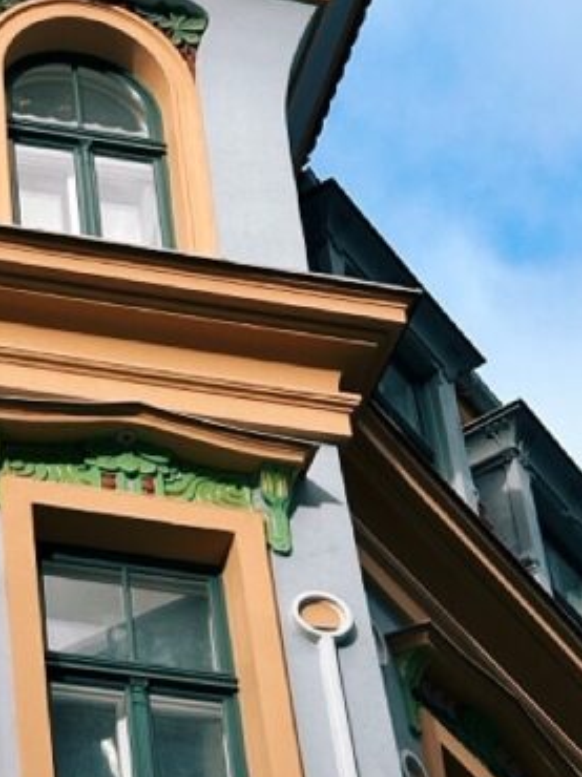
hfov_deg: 11.1
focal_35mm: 133
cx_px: 61
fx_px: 2985
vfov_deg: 14.7
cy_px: 701
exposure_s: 1/2028
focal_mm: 6.86
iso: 64
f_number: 1.78
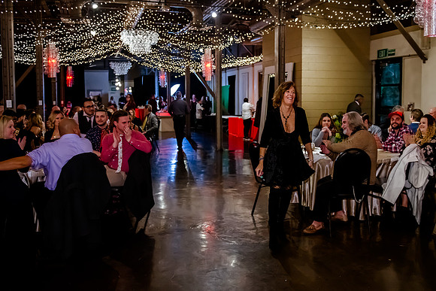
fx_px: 419
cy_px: 127
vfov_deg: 38.3
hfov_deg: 55.0
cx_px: 225
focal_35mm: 35
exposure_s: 1/200
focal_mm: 29
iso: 5000
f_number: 2.8
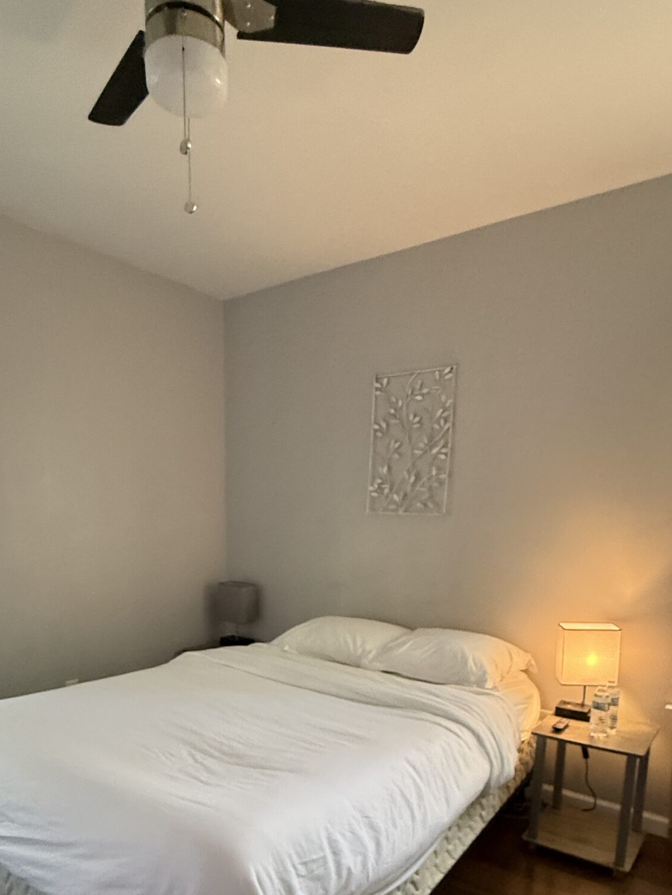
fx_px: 621
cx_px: 305
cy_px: 632
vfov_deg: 68.5
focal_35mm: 24
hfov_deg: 56.7
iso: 500
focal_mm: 2.22
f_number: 2.2
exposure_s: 1/60
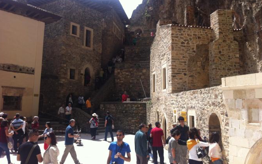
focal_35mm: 38
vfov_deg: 33.5
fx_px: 271
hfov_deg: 51.5
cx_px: 132
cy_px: 67
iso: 80
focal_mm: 3.85
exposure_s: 1/838
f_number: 2.8
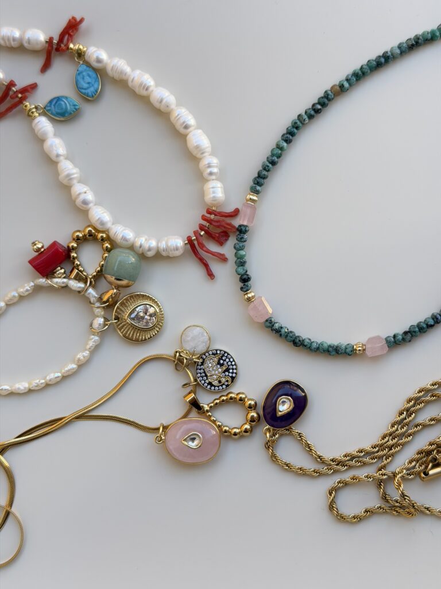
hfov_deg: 30.3
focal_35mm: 48
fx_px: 815
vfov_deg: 39.7
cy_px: 294
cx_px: 220
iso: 64
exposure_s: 1/300
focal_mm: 6.76
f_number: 1.78
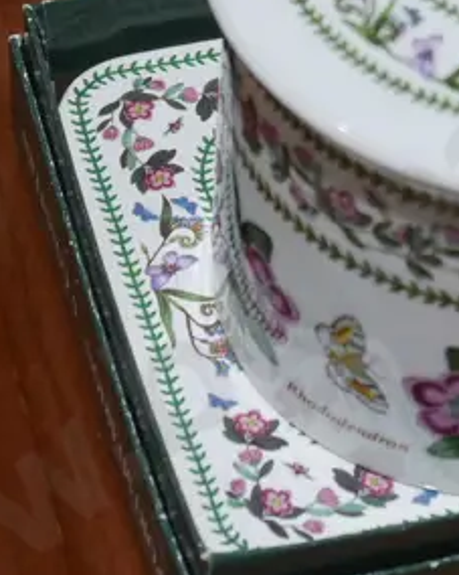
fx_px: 2990
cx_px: 588
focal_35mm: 176
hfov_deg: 8.7
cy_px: 85
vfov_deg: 10.9
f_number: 5.6
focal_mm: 25
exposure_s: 1/60
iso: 320
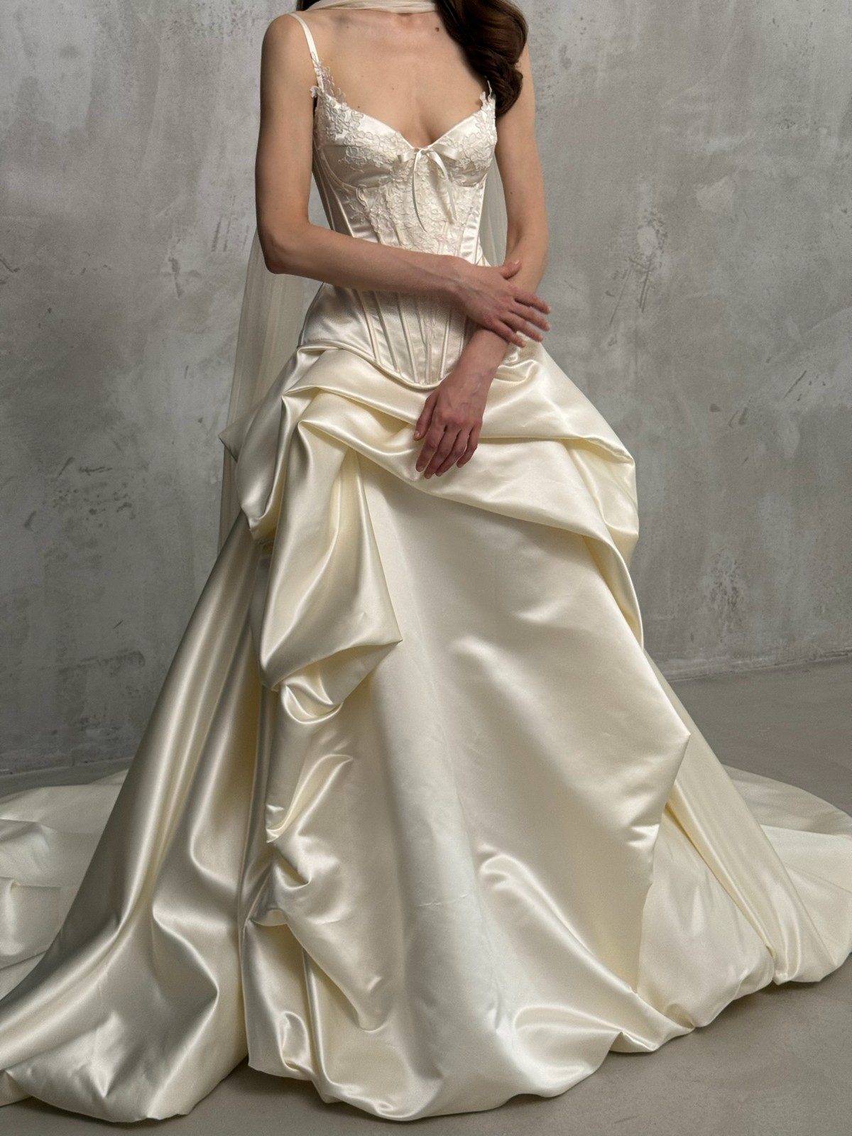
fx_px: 1575
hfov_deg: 30.3
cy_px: 568
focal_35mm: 48
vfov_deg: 39.7
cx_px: 426
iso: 100
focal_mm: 6.76
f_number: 1.78
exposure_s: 1/77
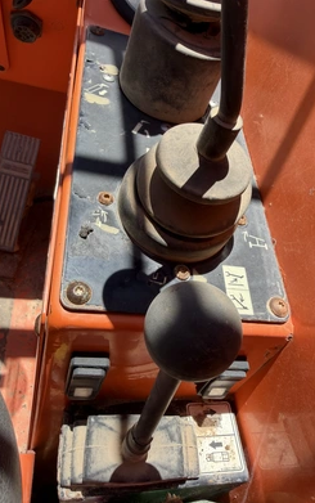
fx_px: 356
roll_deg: -20.5
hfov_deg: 47.7
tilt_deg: -42.4
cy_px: 256
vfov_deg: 70.4
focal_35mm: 26
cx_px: 158
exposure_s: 1/777
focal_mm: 2.22
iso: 32
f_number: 2.2
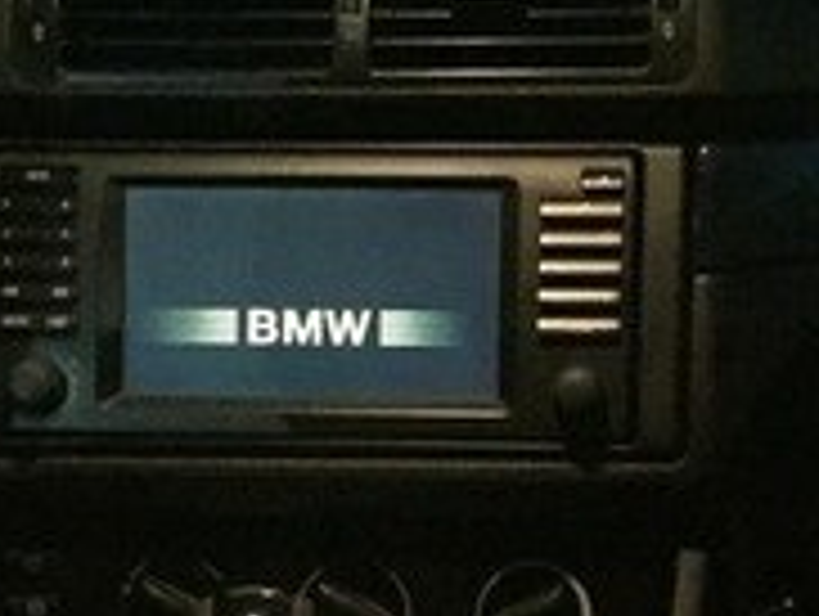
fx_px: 2488
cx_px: 477
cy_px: 780
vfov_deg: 13.6
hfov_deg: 18.7
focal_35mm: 105
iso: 2000
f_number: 2.2
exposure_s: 1/17
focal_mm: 4.15
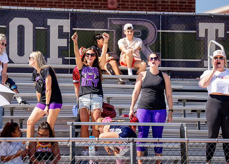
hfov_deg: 10.3
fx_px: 1264
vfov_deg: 7.4
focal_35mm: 194
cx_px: 84
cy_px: 68
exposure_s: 1/5000
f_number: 2.8
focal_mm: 156
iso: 250
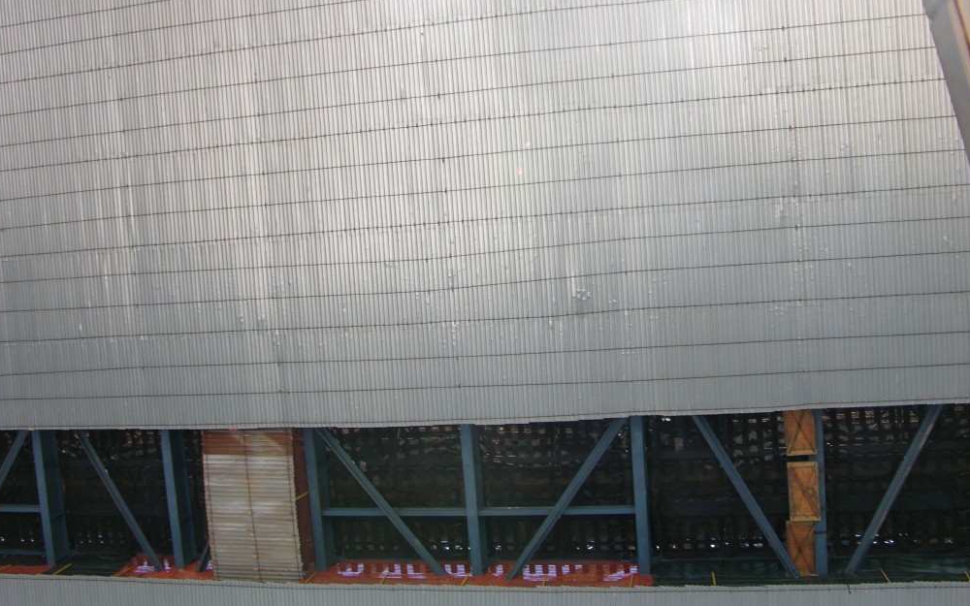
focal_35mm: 38
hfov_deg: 51.5
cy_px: 276
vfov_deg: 33.6
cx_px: 485
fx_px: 1005
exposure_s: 1/86.7
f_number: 4
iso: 50
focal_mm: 8.9
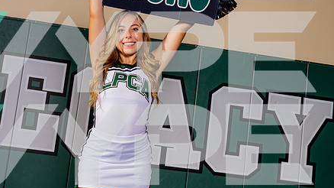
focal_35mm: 50
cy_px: 52
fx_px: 443
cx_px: 122
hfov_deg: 41.0
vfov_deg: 23.7
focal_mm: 36
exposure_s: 1/250
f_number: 9
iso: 200
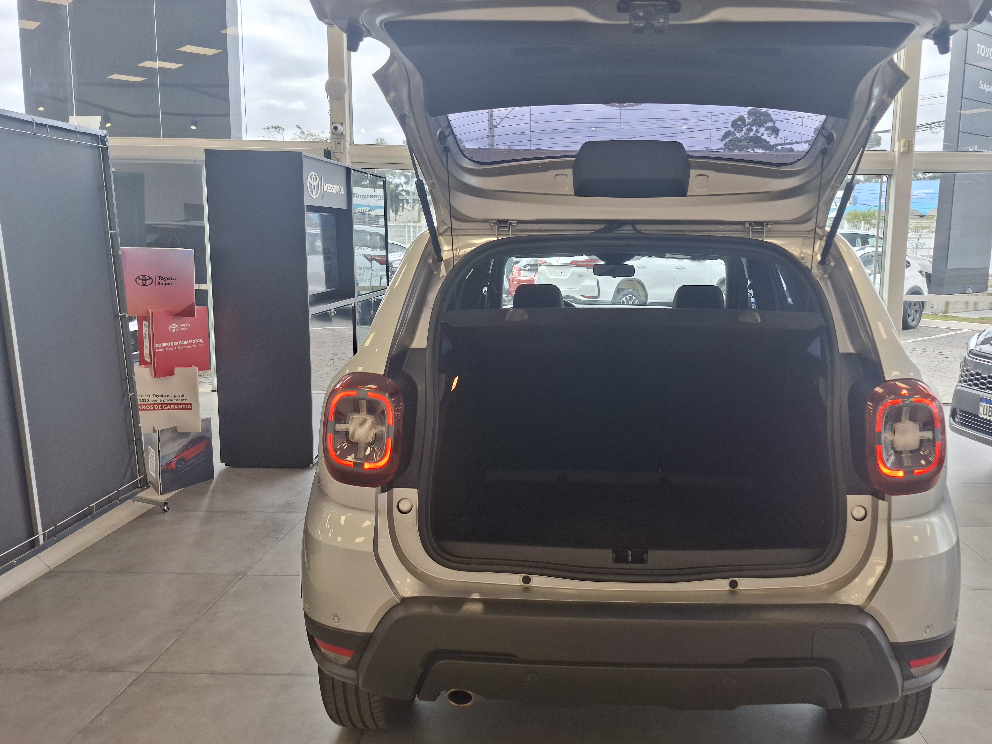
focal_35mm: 29
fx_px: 831
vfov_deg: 48.2
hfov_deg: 61.3
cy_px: 354
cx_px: 574
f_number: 1.8
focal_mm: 5.54
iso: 50
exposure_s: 1/120
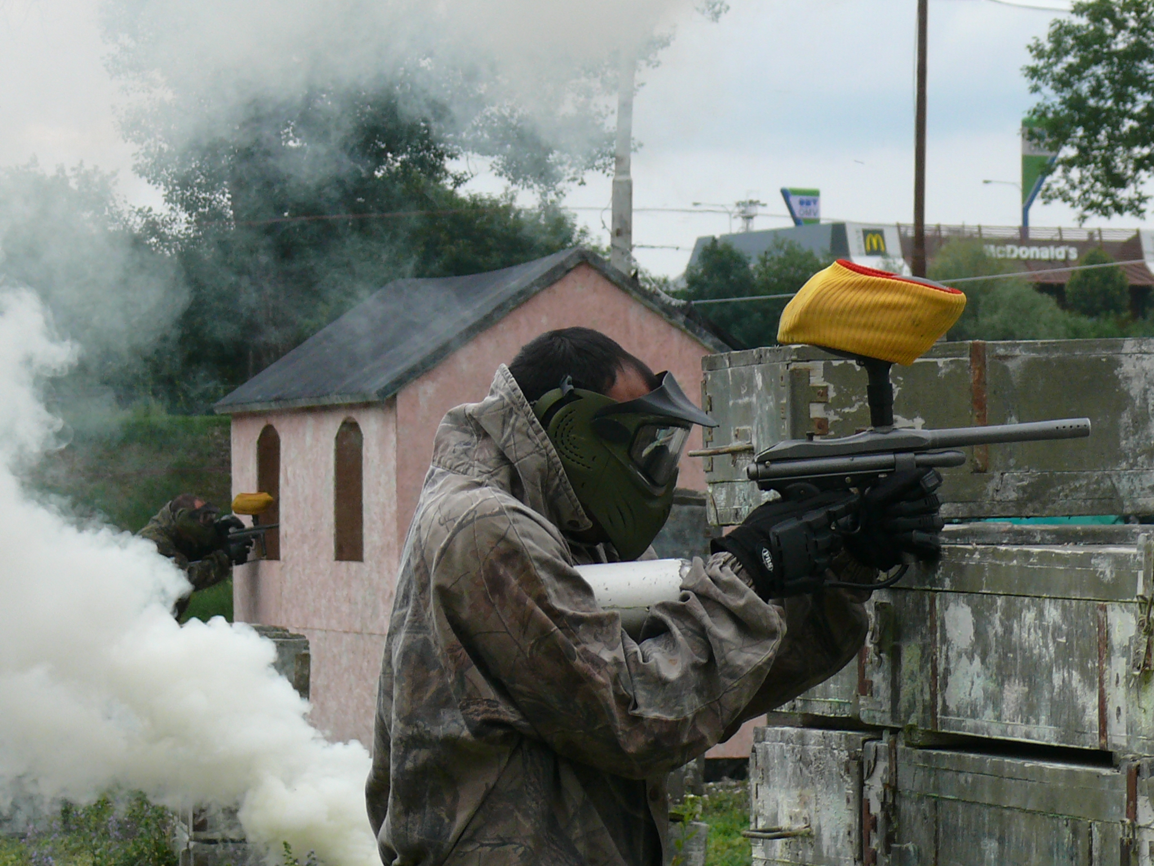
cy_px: 433
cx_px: 577
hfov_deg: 12.2
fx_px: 5401
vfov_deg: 9.2
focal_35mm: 162
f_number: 4
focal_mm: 19.2
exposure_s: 1/125
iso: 100
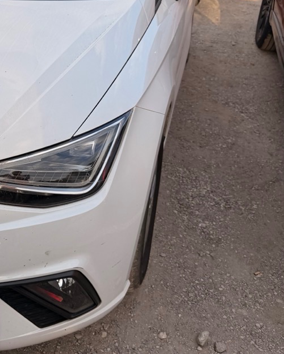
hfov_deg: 28.6
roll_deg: -1.6
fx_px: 504
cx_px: -28
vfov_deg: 38.2
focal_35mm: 48
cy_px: 107
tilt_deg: -24.5
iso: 80
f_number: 1.78
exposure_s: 1/1522
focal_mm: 6.76
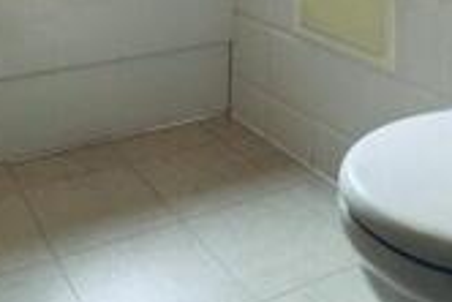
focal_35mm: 51
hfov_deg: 38.6
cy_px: -129
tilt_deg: -0.8
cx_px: 165
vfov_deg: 22.5
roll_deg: +0.1
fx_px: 641
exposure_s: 1/100
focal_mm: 2.22
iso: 160
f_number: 2.2
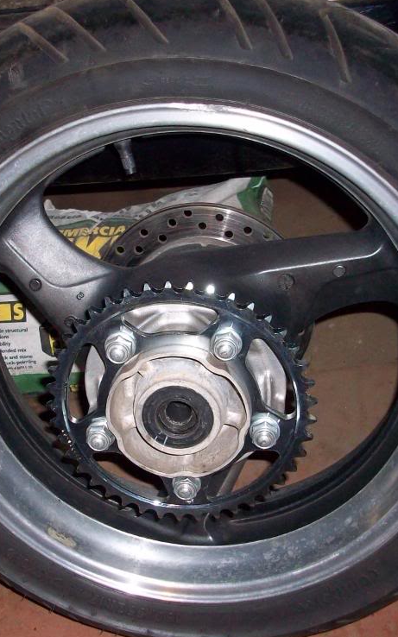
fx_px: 868
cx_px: 194
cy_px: 325
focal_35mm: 50
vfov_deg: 40.3
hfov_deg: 25.8
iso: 200
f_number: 2.8
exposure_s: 1/60
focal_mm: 5.7
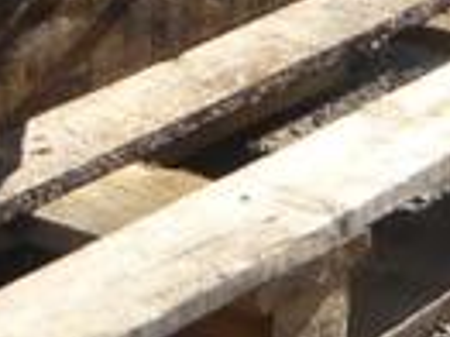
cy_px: -241
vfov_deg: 7.8
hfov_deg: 10.6
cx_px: 69
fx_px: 2416
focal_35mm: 186
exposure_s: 1/800
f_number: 2.8
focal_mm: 4.6
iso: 100
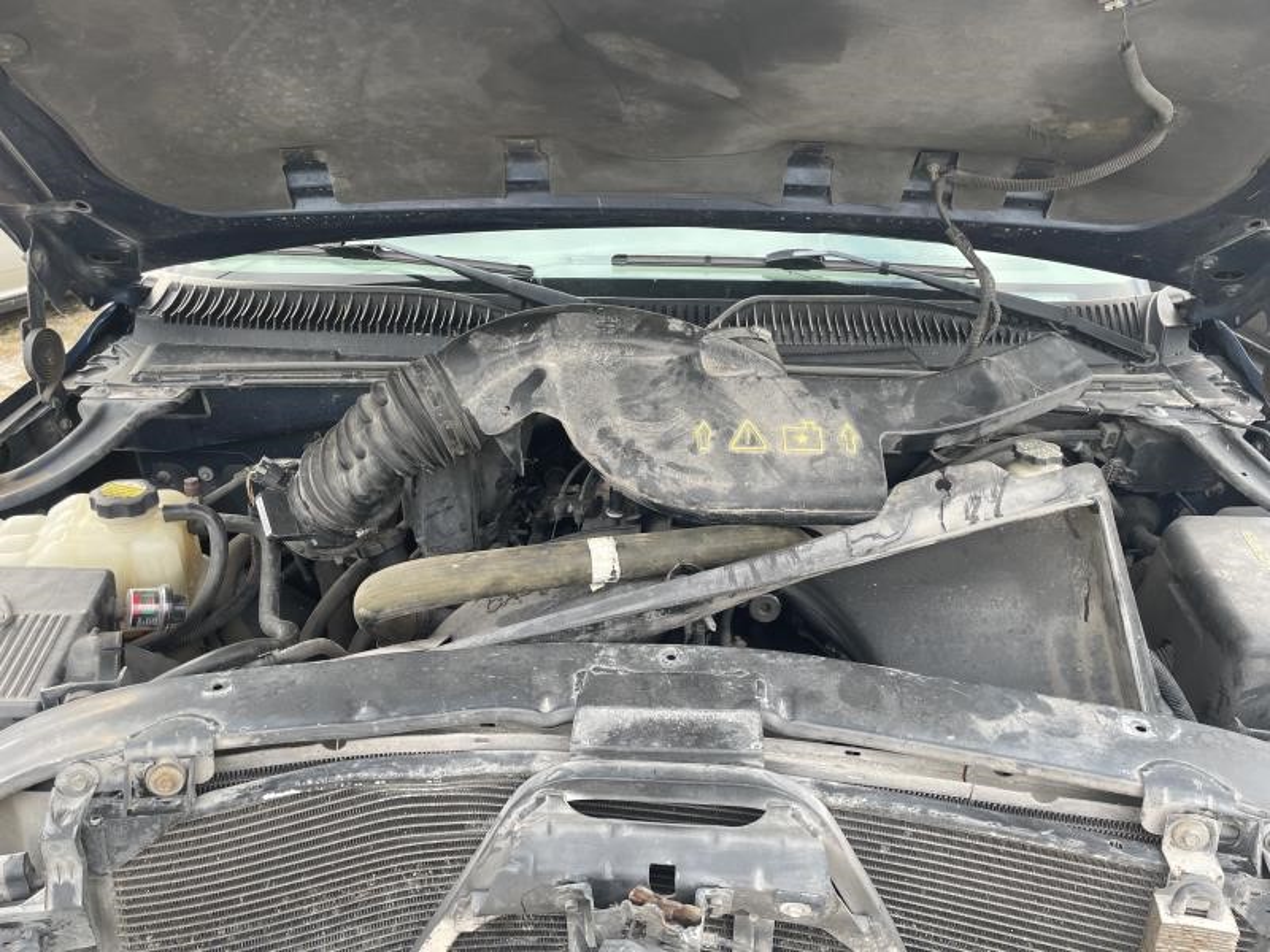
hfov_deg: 67.3
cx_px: 635
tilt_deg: -27.7
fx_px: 954
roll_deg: +3.3
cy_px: 476
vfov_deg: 53.1
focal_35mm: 26
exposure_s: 1/136
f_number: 1.6
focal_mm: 4.2
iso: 32
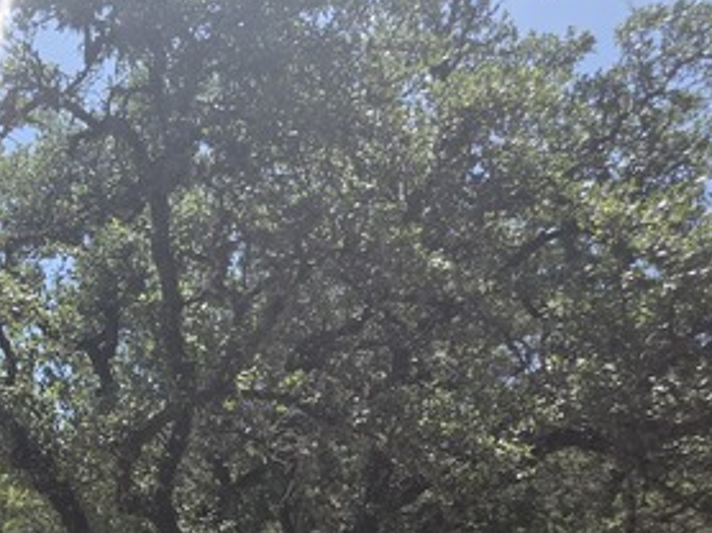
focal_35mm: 53
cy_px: 538
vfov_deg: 26.0
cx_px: 5
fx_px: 1089
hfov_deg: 33.3
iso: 80
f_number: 1.8
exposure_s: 1/3246
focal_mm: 5.4
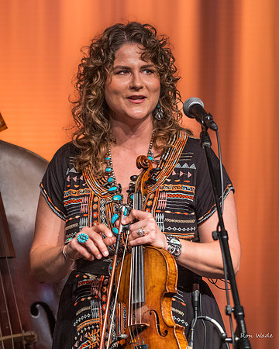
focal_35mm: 250
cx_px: 174
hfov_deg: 6.2
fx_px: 2577
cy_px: 153
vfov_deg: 7.7
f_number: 4
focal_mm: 158
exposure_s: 1/180
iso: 4000
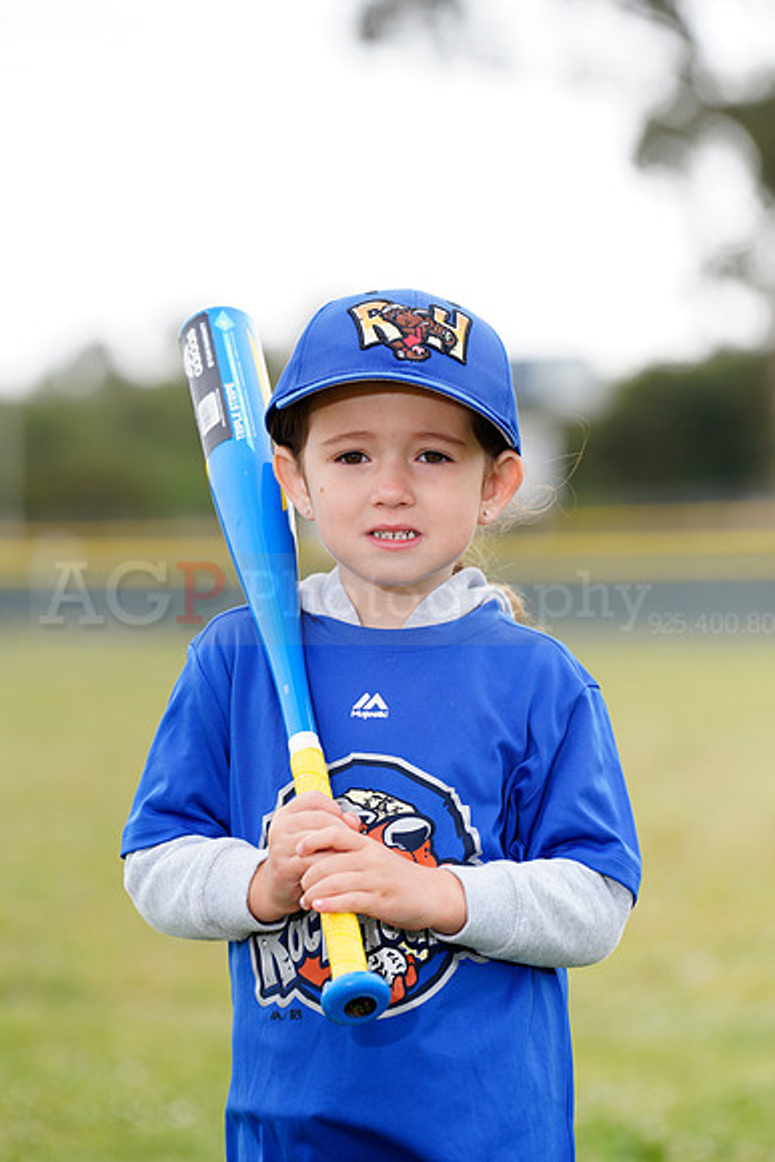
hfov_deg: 7.9
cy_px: 581
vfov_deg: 11.7
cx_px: 388
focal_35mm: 175
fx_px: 5647
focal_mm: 175
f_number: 4.5
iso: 100
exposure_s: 1/250
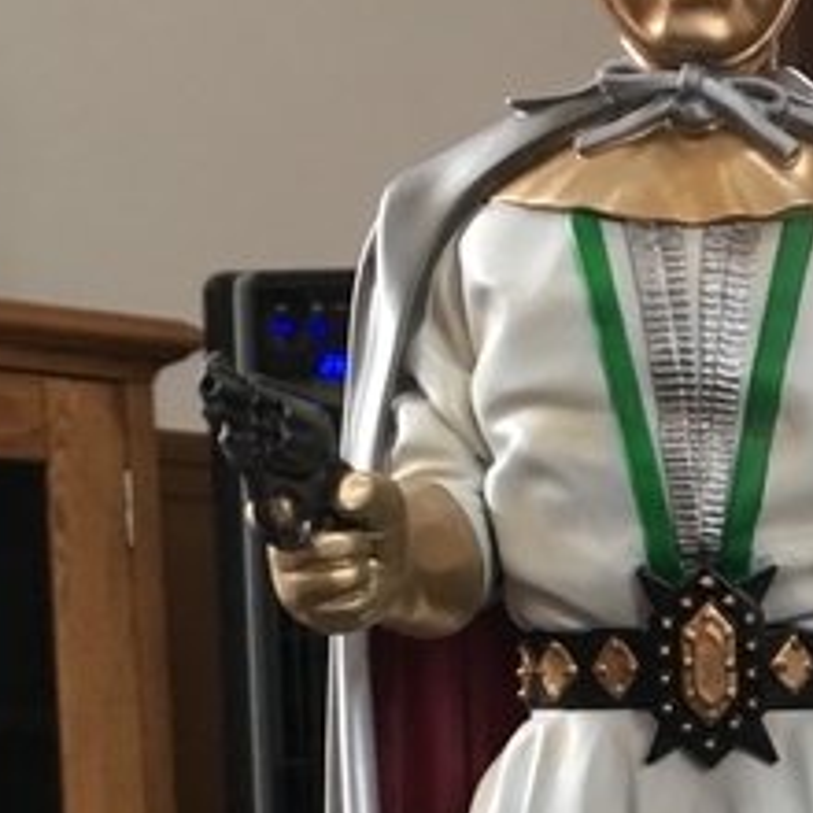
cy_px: 961
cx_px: 872
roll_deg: +1.4
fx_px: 2471
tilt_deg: -2.3
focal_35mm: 93
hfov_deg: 18.1
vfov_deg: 17.8
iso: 40
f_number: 2.2
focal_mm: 4.15
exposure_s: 1/15
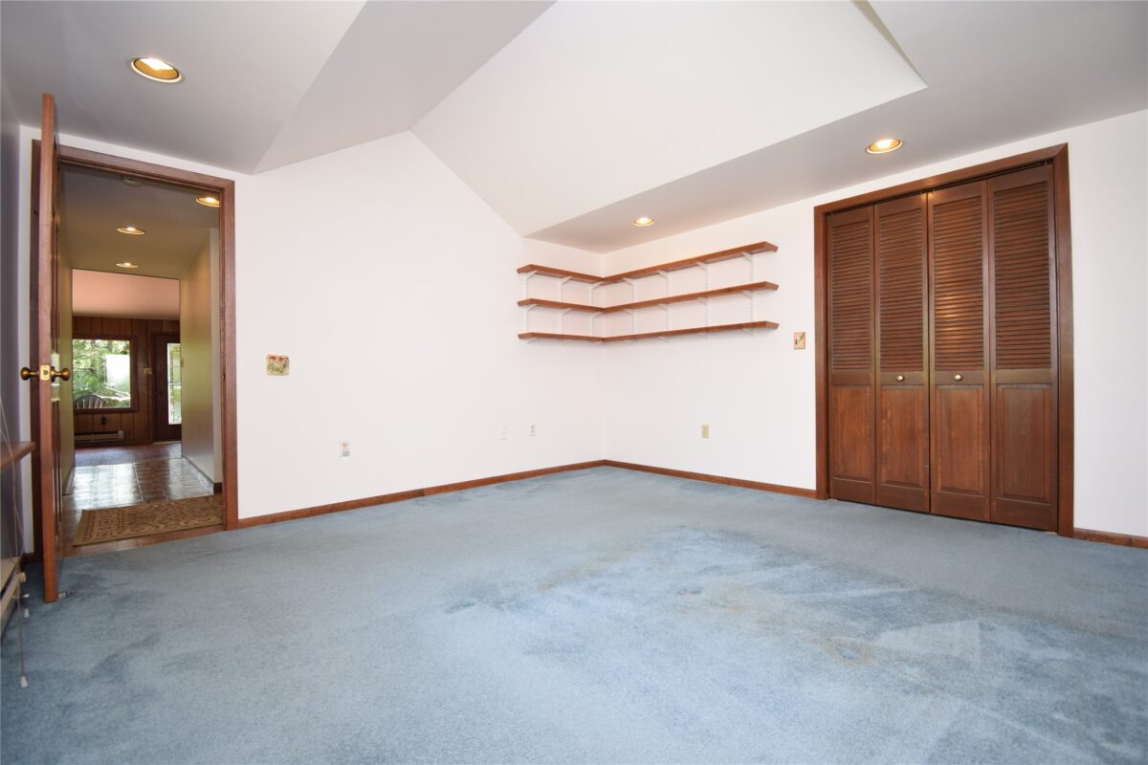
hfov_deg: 100.4
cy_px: 382
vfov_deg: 77.3
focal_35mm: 15
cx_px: 574
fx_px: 478
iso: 400
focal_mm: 10
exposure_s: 1/60
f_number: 4.5
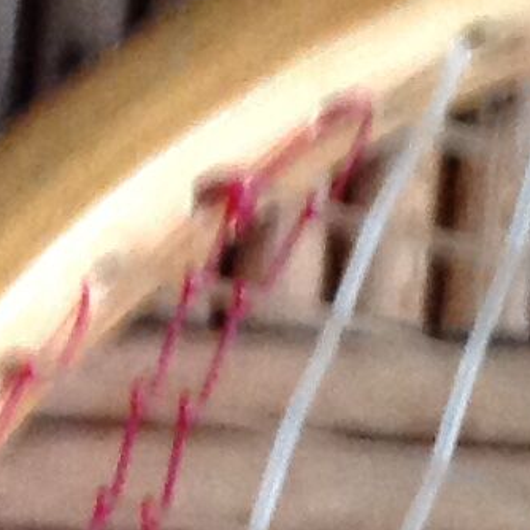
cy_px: 1206
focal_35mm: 240
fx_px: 4157
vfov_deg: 6.9
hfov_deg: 6.9
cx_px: 1311
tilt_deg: -72.1
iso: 250
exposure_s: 1/15
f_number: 2.4
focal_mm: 4.28
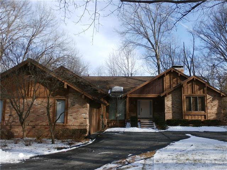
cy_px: 85
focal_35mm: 31
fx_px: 203
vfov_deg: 45.4
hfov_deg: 58.4
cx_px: 114
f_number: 3.3
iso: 100
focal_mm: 5.46
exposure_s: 1/800
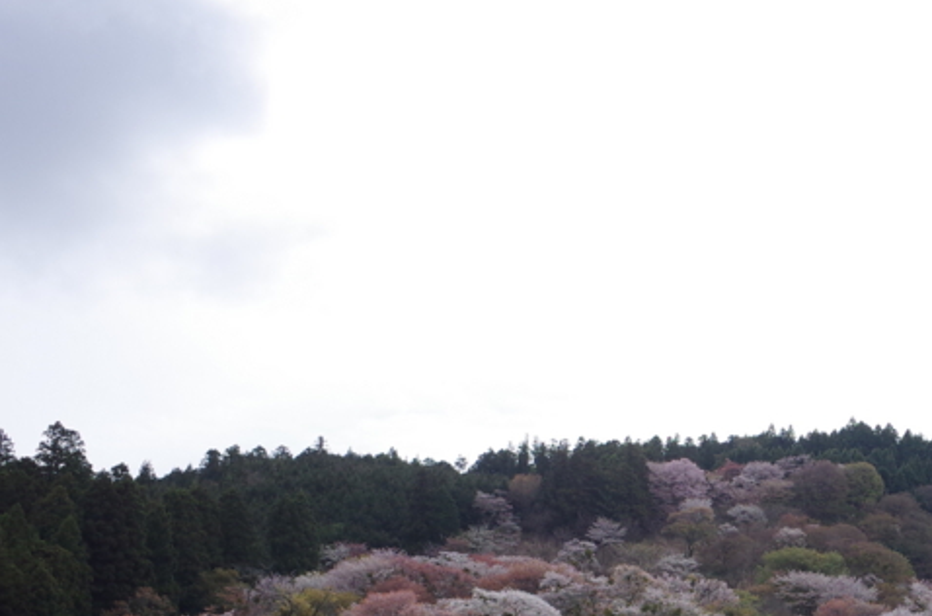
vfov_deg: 22.0
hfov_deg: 30.9
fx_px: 1549
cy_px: 556
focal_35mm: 60
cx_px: 948
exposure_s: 1/2500
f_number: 2.8
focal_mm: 18.3
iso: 250
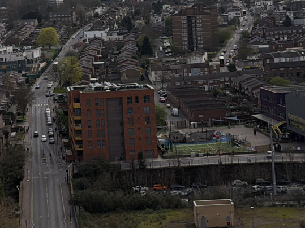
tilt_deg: -0.5
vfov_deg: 16.2
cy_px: -2
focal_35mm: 89
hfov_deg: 22.0
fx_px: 784
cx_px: 119
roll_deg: +2.5
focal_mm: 6.76
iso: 100
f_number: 1.78
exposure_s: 1/17544
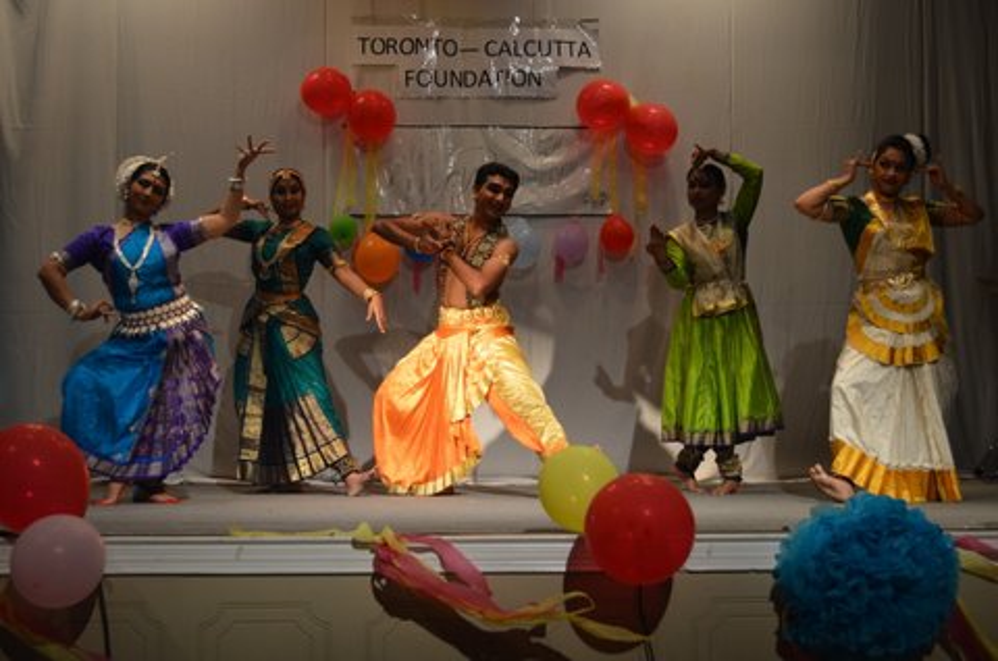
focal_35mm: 42
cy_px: 330
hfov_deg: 46.5
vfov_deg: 31.8
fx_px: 1162
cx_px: 499
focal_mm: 28
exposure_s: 1/80
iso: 400
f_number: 4.5
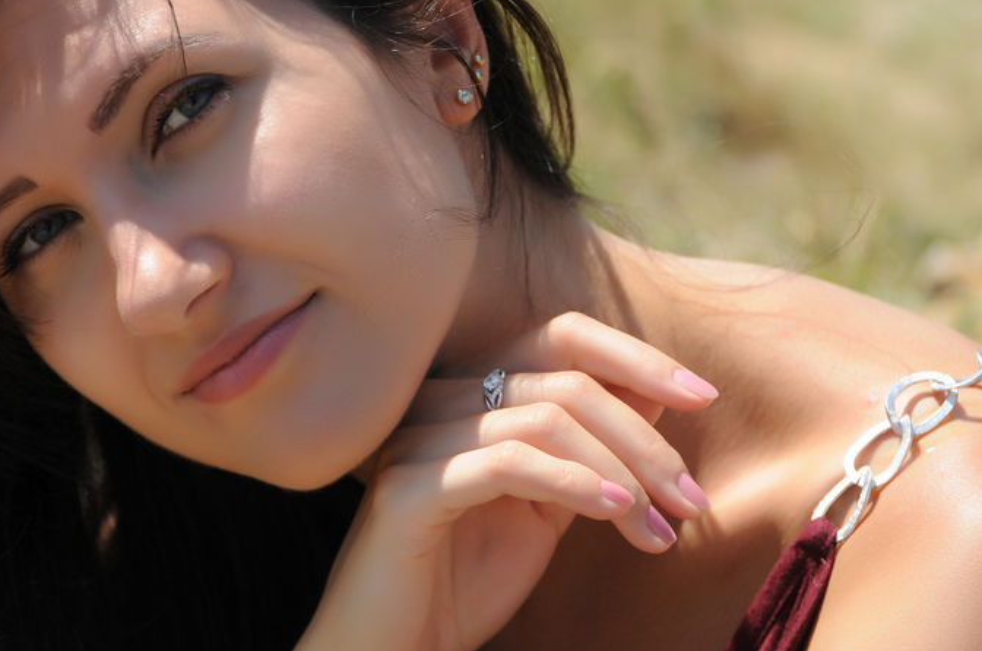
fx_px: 3557
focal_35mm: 131
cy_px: 330
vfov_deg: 10.4
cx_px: 449
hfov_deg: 15.7
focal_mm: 65
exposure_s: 1/640
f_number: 5
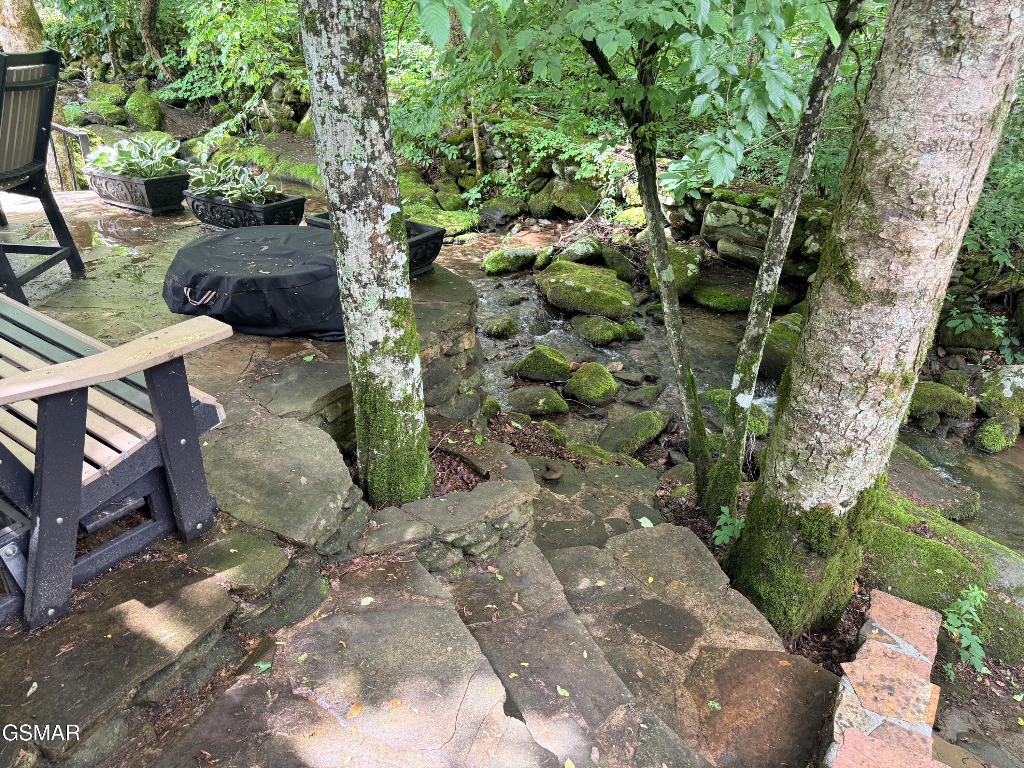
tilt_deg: -27.5
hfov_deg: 71.6
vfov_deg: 56.8
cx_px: 512
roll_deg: -2.4
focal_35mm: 24
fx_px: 710
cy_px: 384
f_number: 1.78
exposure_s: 1/98
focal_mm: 6.76
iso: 200
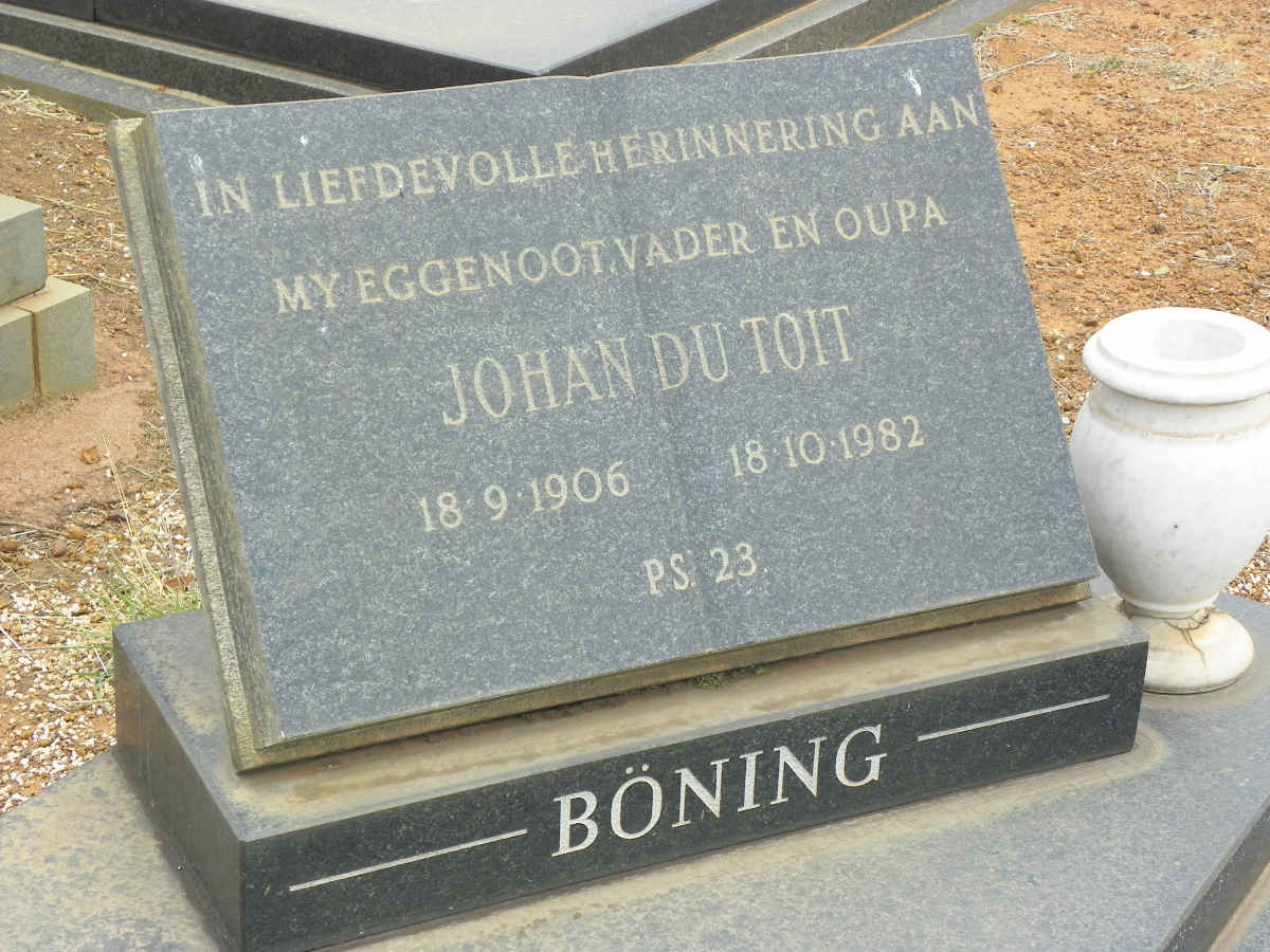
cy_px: 476
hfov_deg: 27.4
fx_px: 2605
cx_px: 635
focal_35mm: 71
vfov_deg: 20.7
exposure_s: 1/200
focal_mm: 12.6
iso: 64
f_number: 3.5
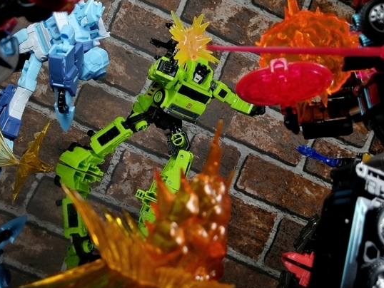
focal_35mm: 52
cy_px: 123
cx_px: 179
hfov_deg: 36.8
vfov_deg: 28.0
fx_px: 577
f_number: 1.8
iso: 80
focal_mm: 3.62
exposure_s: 1/100
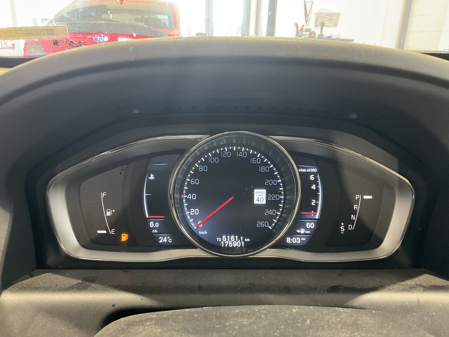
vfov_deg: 48.2
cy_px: 168
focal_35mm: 29
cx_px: 224
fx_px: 376
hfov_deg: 61.7
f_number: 1.8
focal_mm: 3
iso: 320
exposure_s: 1/31
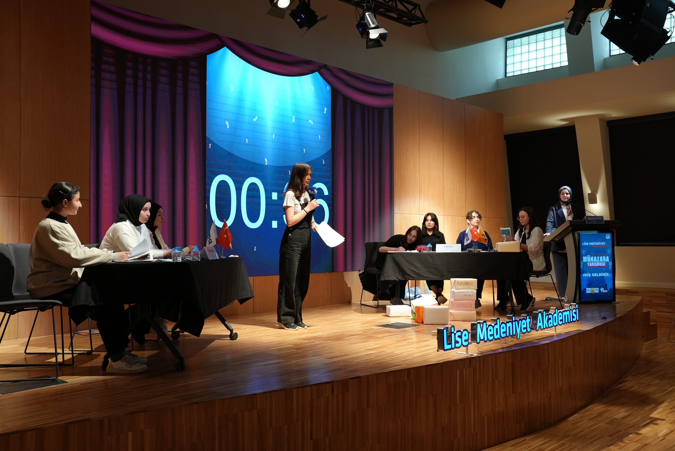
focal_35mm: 33
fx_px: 619
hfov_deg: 57.2
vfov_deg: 40.0
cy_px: 226
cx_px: 338
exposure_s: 1/160
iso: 800
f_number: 4
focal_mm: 33
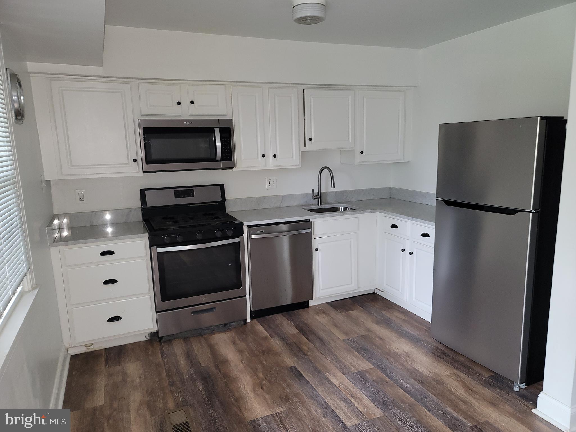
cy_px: 216
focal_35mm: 25
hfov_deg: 69.4
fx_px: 416
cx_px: 288
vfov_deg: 54.9
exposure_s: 1/13
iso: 125
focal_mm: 7
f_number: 1.8
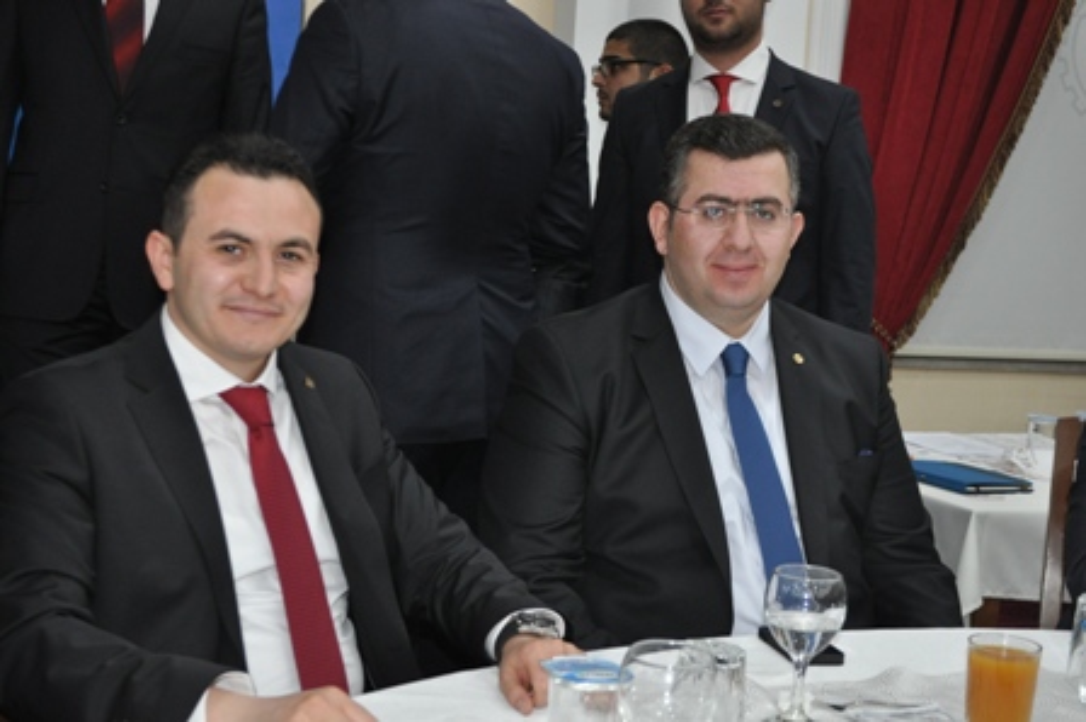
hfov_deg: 37.9
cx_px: 543
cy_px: 361
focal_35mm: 52
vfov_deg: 25.7
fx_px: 1583
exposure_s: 1/60
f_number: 5
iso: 800
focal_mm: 35
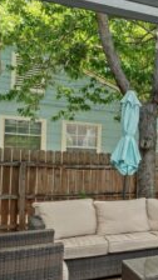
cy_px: 170
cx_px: 301
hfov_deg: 19.3
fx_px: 313
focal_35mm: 42
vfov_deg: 48.0
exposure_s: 1/30
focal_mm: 10
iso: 250
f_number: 11
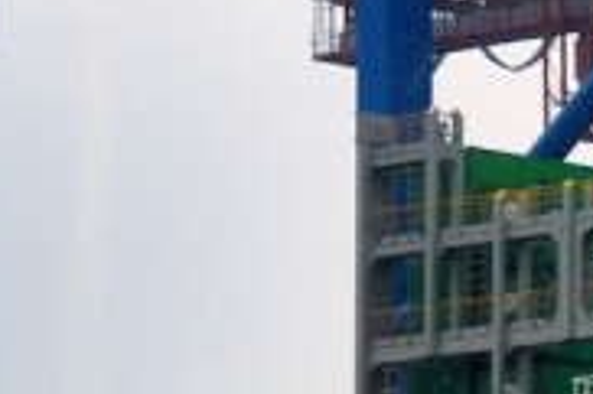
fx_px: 6731
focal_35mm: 409
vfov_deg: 3.4
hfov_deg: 4.9
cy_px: 68
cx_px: 1267
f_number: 5
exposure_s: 1/200
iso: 800
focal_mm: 62
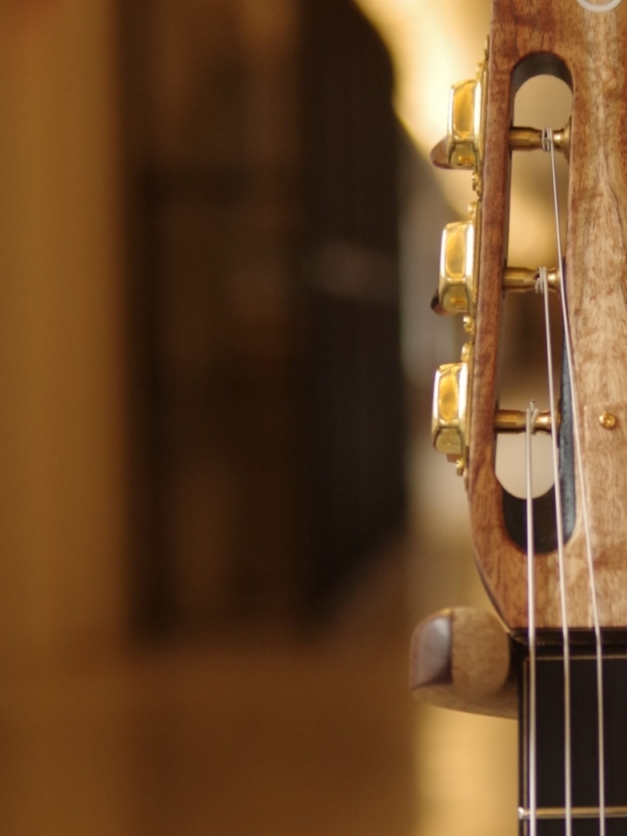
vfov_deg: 11.2
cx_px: 602
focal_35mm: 176
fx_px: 4253
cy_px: 593
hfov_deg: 8.4
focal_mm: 50
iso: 500
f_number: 4
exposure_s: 1/50
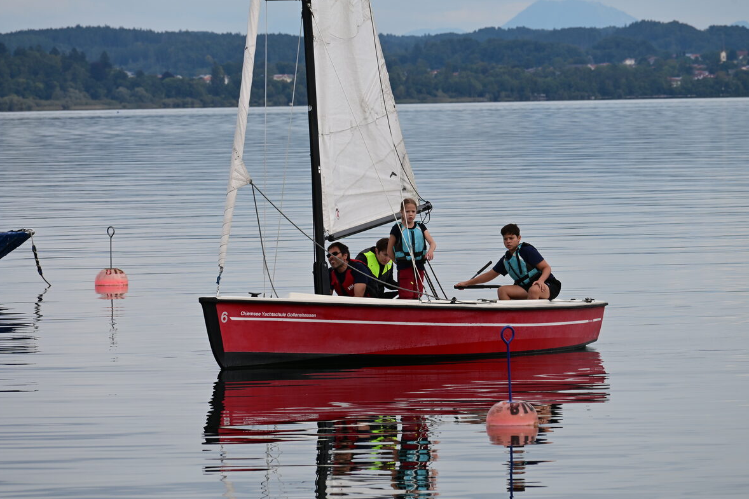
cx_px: 374
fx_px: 7946
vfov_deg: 3.6
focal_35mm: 382
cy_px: 246
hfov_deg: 5.4
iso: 200
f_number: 11
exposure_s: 1/250
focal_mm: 250
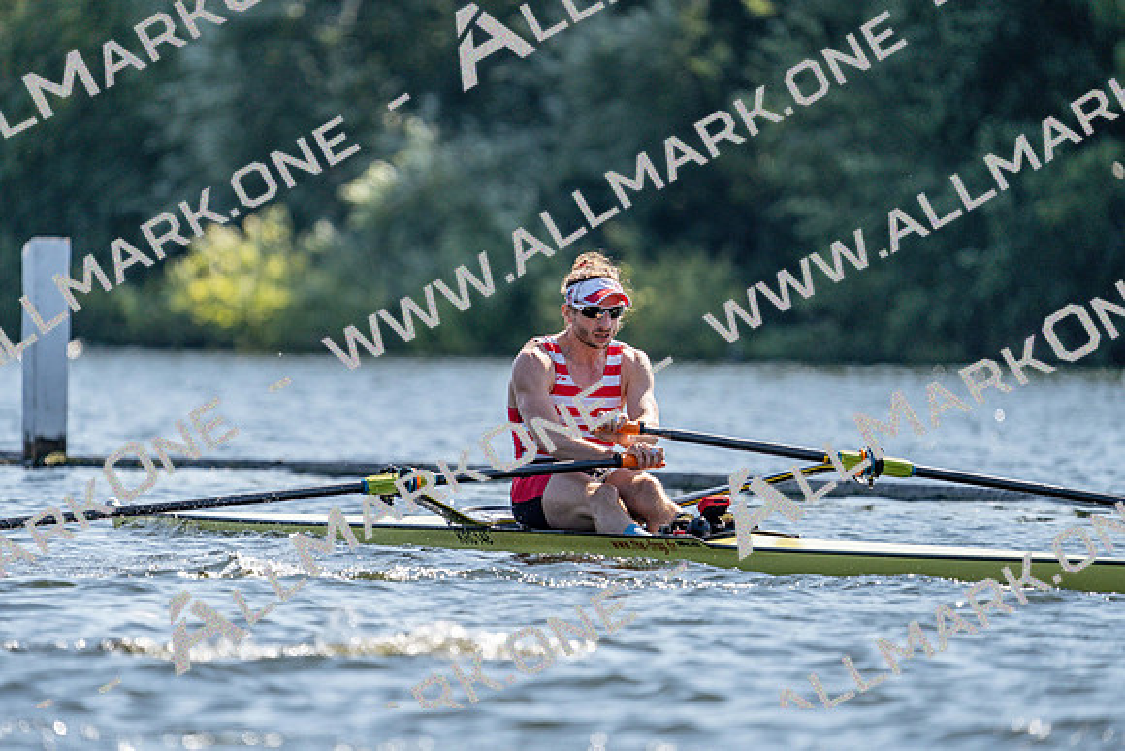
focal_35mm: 489
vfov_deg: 2.8
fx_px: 15284
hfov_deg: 4.2
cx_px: 562
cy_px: 376
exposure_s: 1/1600
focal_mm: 489
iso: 320
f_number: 6.3
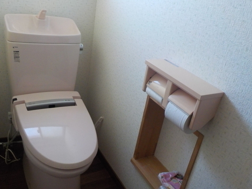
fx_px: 240
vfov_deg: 42.9
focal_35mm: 33
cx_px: 116
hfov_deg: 55.3
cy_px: 104
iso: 360
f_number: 3.3
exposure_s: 1/30
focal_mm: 4.1
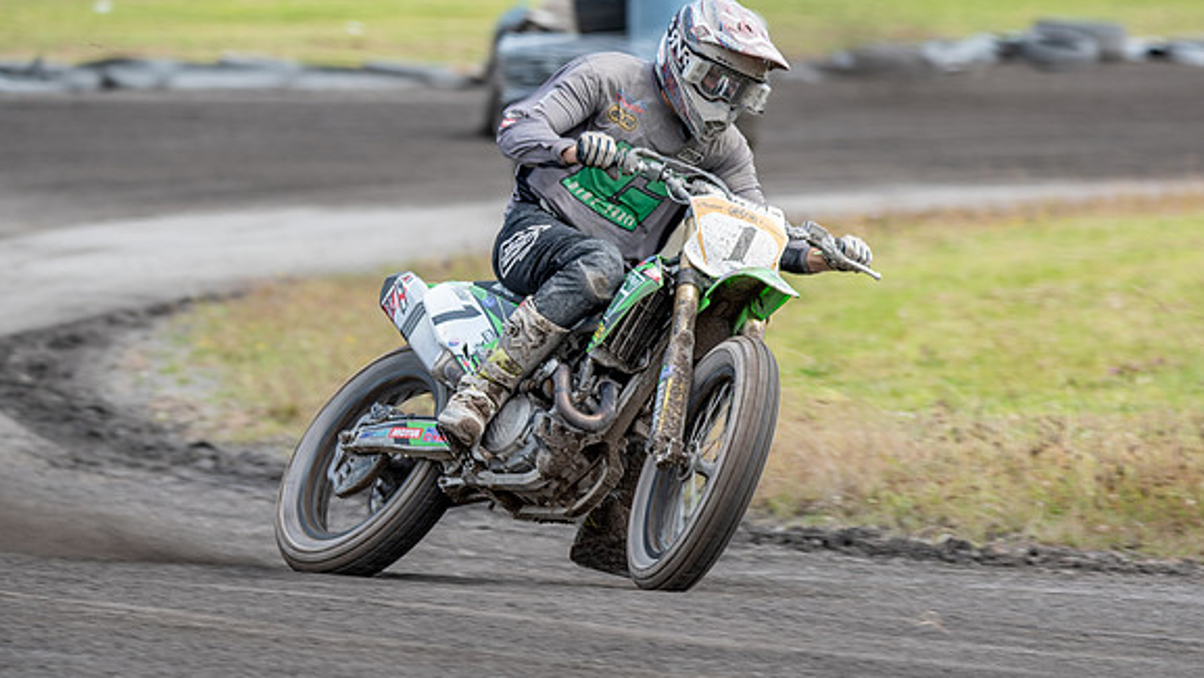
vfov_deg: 2.6
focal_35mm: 467
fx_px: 14914
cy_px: 420
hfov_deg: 4.6
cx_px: 640
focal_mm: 300
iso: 200
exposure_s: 1/400
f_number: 5.6
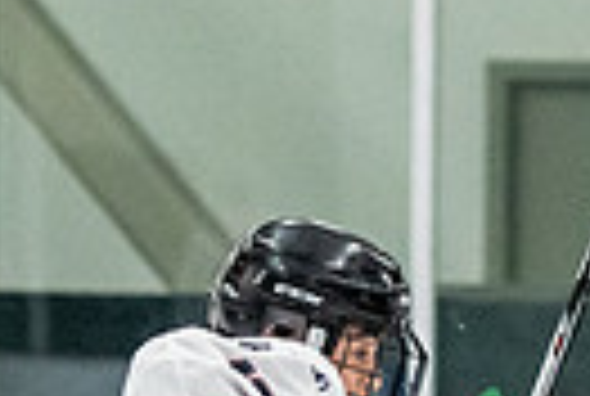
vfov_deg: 2.2
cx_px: 695
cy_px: 1060
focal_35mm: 625
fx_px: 10266
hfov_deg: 3.3
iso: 4000
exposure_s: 1/800
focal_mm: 86
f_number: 2.8
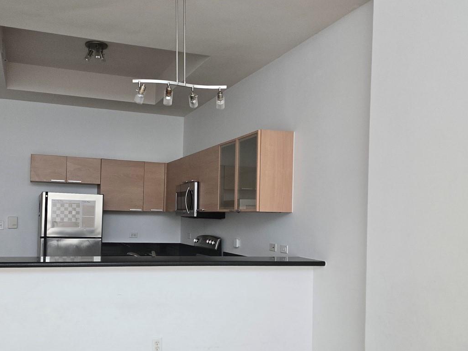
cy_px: 208
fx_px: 487
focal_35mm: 36
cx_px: 182
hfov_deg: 50.9
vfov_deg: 39.5
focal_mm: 6.3
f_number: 1.7
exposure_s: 1/120
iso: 250
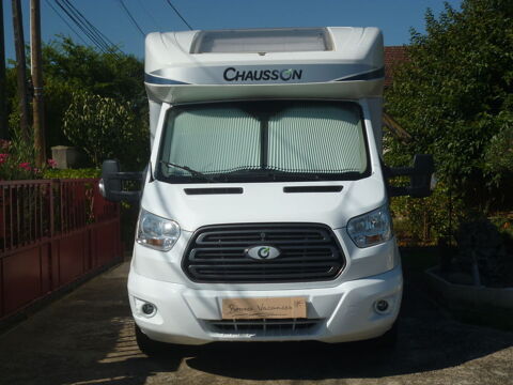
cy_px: 192
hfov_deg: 39.7
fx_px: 711
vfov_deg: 30.3
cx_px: 256
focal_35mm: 48
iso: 100
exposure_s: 1/250
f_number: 13
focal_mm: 8.6
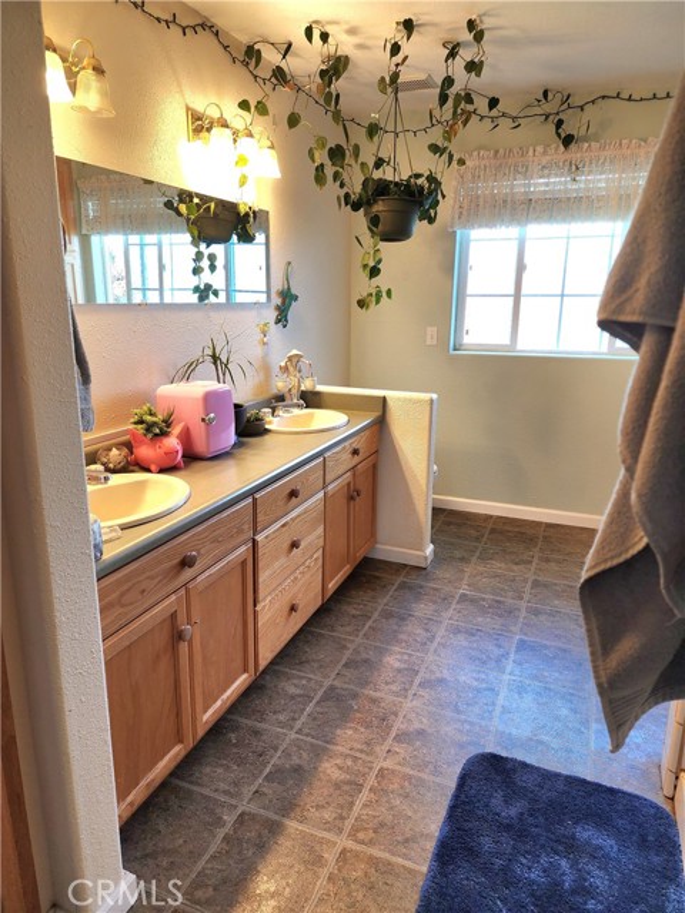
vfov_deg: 73.9
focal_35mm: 23
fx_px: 607
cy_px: 456
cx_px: 342
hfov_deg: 58.9
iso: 80
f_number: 1.8
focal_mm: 6.4
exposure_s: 1/120
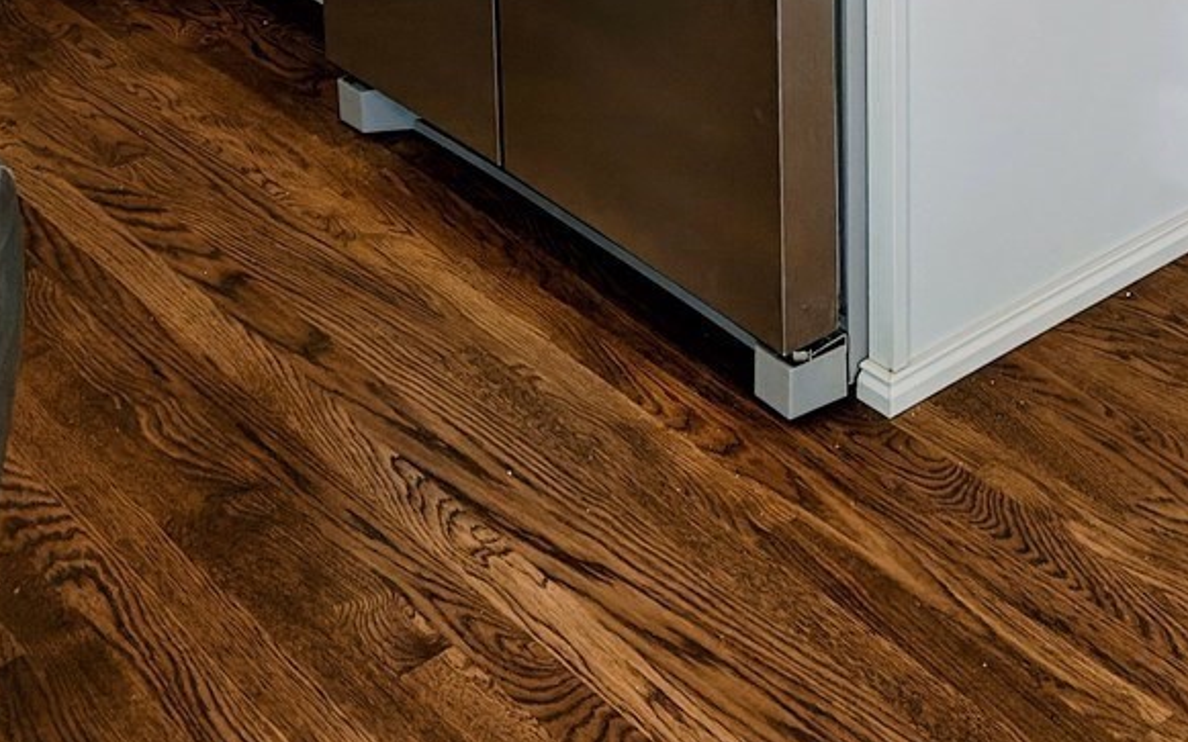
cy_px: -552
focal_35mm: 70
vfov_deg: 16.0
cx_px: 767
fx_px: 2266
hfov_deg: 29.2
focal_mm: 4.68
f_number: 1.7
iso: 888
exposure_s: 1/120
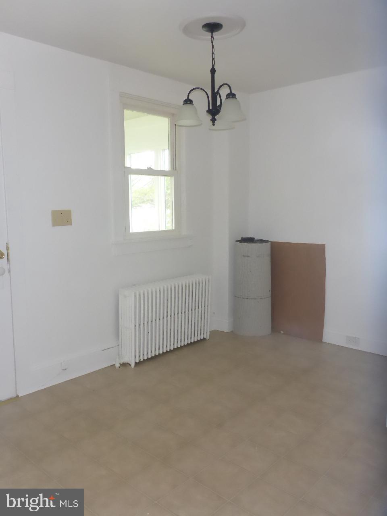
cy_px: 258
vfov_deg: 63.4
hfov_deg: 49.7
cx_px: 194
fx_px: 417
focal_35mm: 28
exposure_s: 1/60
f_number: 3.3
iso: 250
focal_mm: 4.9
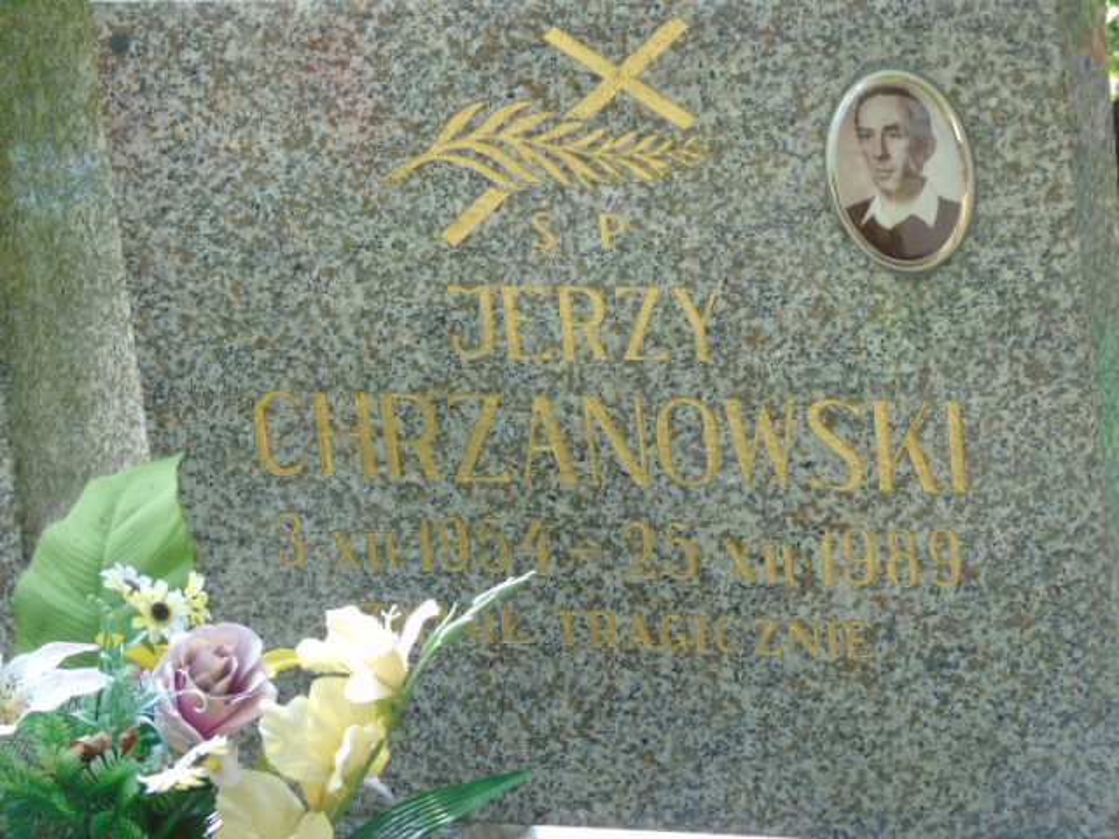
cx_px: 560
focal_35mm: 142
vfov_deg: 10.4
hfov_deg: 13.9
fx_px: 4590
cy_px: 420
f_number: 4.7
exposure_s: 1/125
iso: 250
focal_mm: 25
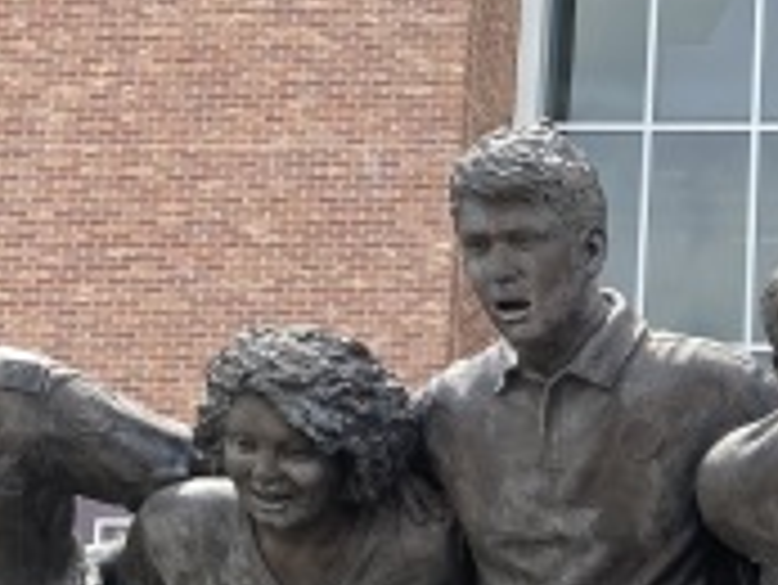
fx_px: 2159
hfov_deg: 17.9
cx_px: 1219
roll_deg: -0.3
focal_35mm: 96
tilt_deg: +11.1
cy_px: 711
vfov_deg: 14.9
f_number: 1.8
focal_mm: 4.25
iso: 32
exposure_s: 1/554
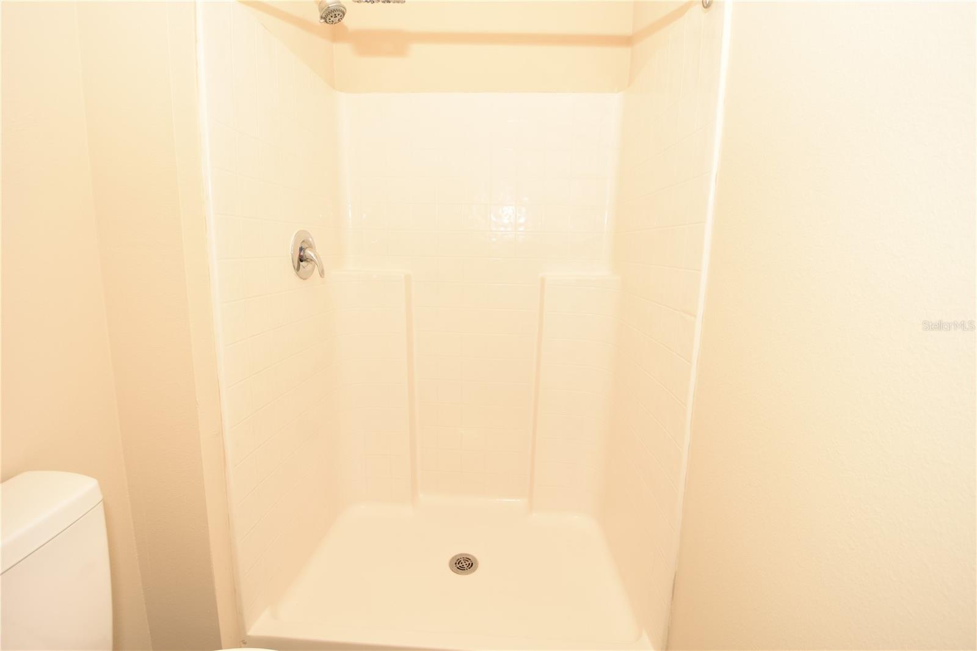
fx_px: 407
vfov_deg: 77.3
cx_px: 488
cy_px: 326
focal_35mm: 15
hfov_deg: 100.4
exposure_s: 1/60
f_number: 4
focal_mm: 10
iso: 100
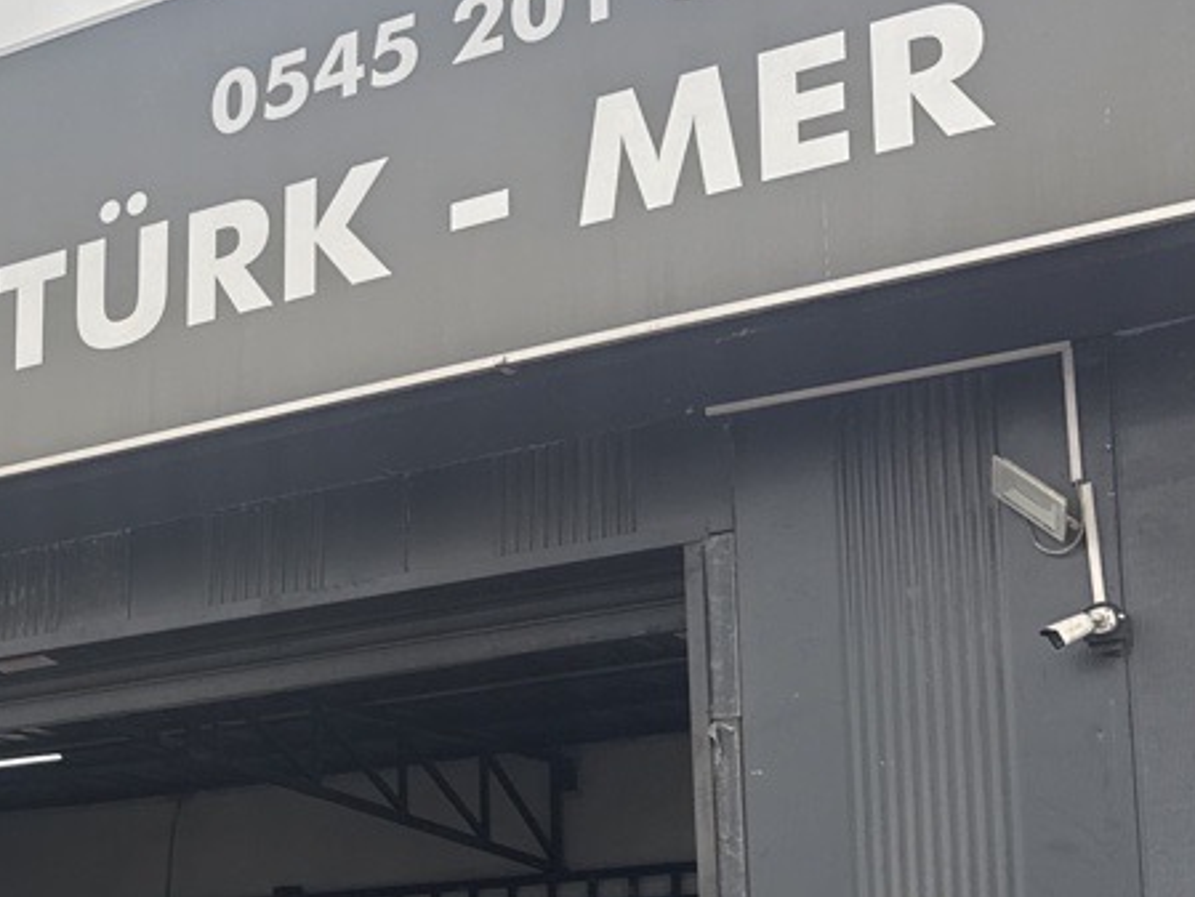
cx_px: -330
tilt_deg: +10.6
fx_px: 2659
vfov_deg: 18.7
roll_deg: -1.8
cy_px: 846
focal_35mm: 77
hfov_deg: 22.8
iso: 80
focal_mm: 6.76
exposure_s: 1/660
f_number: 1.78
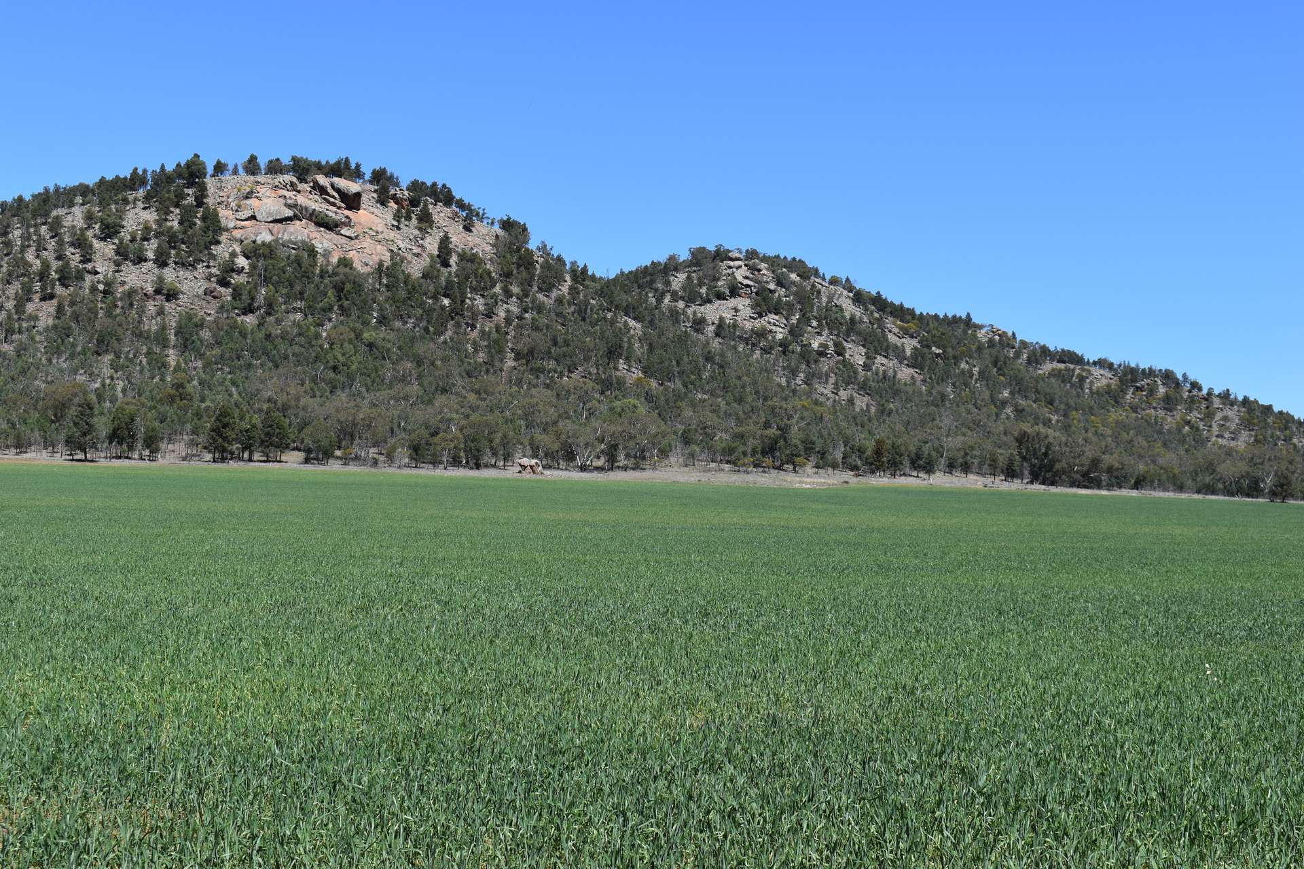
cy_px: 434
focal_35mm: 48
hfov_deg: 41.1
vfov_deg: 28.1
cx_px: 652
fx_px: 1739
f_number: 10
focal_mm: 32
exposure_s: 1/400
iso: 200
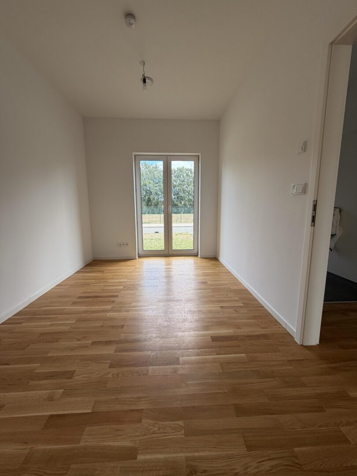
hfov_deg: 85.7
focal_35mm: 14
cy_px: 238
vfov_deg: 102.1
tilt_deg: -7.6
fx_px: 193
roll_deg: +0.5
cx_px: 178
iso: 80
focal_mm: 2.22
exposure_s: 1/121
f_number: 2.2
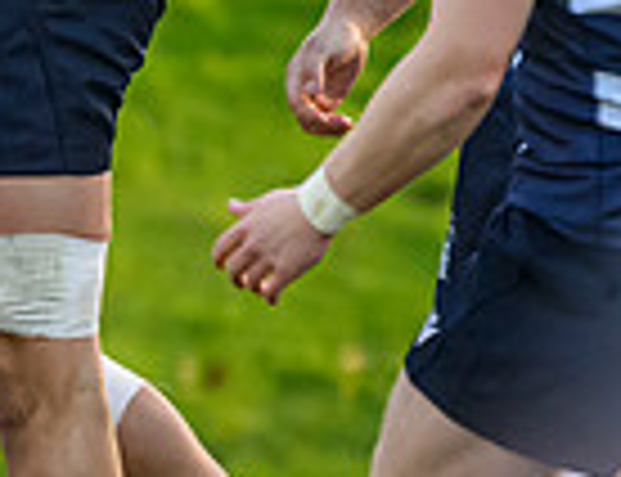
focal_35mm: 3172
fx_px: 57403
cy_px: 90
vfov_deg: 0.5
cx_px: -1018
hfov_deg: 0.6
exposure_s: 1/1600
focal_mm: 560
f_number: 4
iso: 2500
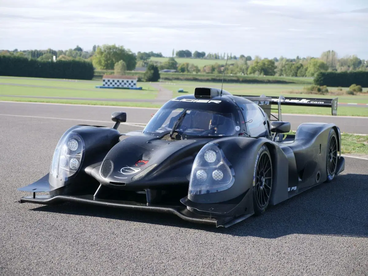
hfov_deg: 27.8
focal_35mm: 70
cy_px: 138
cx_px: 184
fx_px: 744
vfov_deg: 21.0
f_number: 2.8
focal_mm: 35
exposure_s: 1/1000
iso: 200
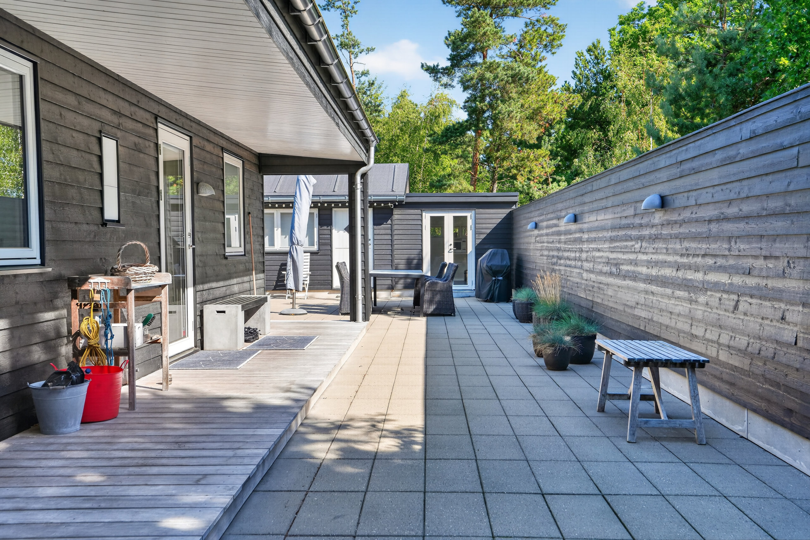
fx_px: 787
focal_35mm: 35
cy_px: 270
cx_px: 405
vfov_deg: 37.8
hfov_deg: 54.4
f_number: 8
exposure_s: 1/50
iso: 400
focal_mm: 35
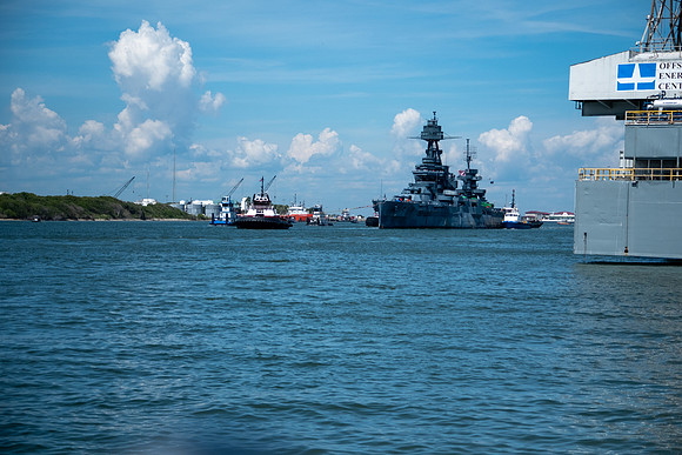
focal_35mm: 95
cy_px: 228
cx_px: 341
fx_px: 1800
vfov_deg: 14.4
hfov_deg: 21.5
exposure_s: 1/4700
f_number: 4
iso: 160
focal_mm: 63
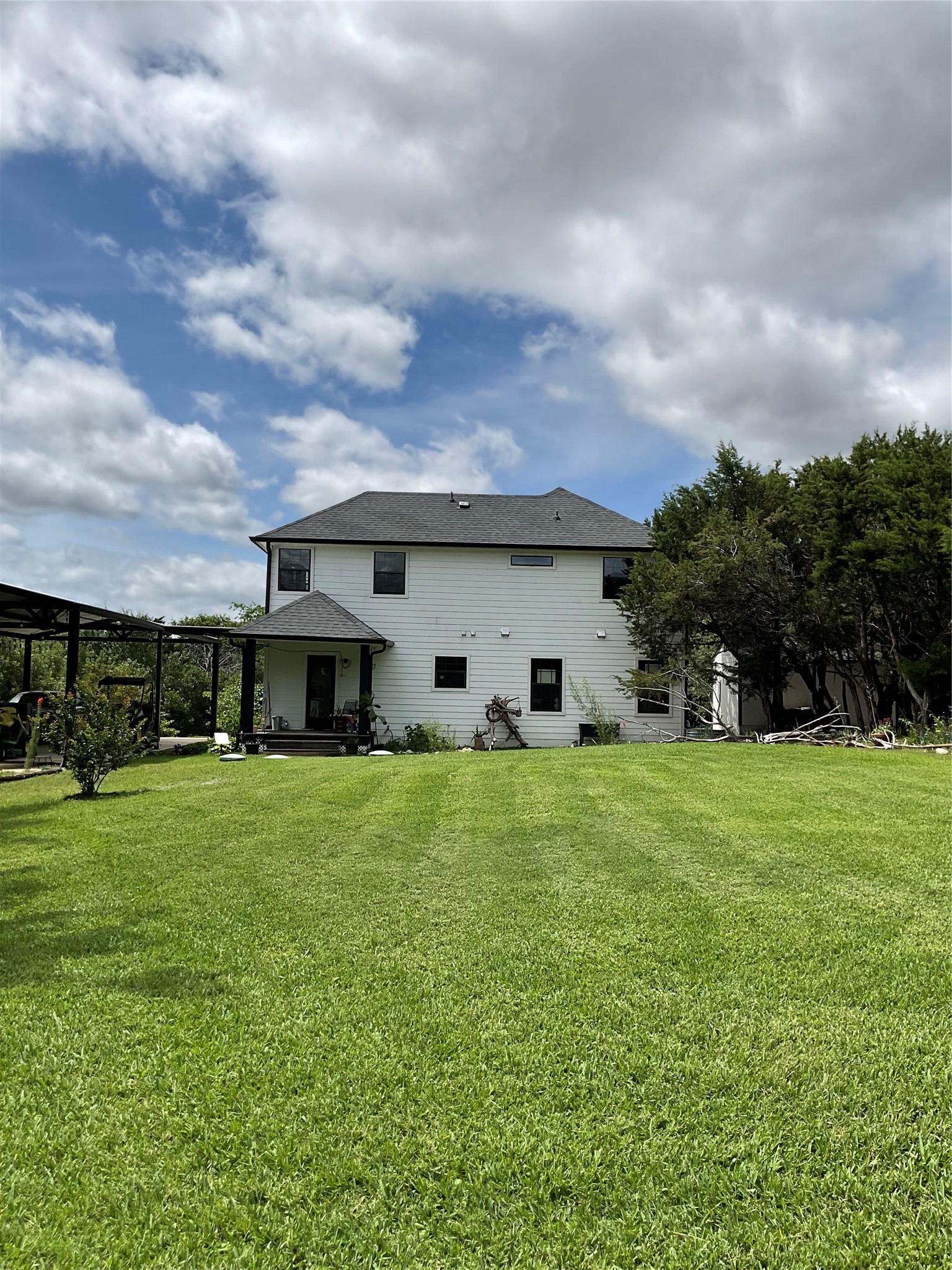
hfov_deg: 48.2
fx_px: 1063
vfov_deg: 61.7
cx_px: 476
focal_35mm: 29
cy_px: 635
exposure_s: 1/3788
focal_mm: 3
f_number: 1.8
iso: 16
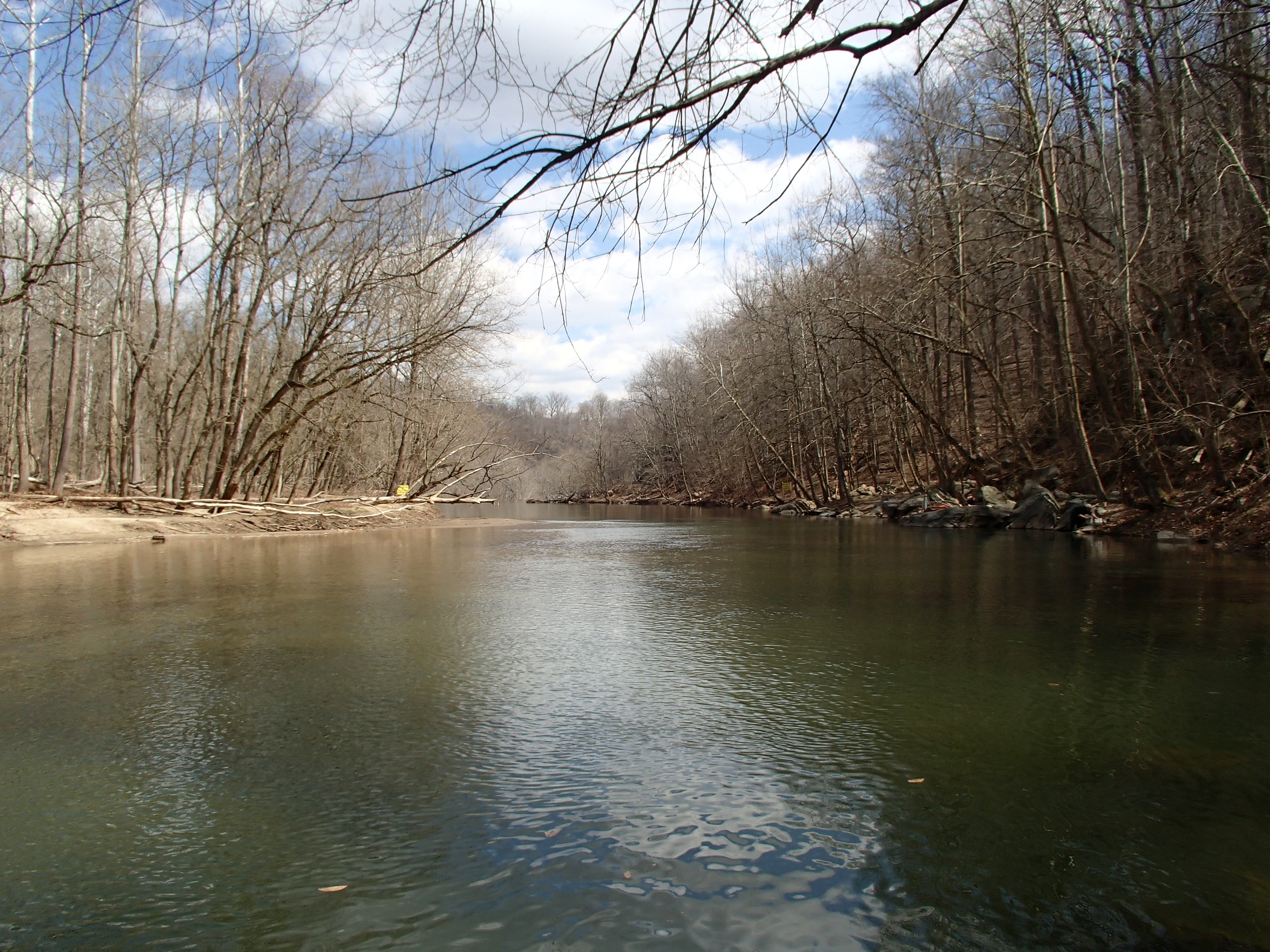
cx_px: 635
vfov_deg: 49.7
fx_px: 1027
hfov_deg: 63.4
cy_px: 476
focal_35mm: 28
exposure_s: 1/640
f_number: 3.9
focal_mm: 5
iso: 100
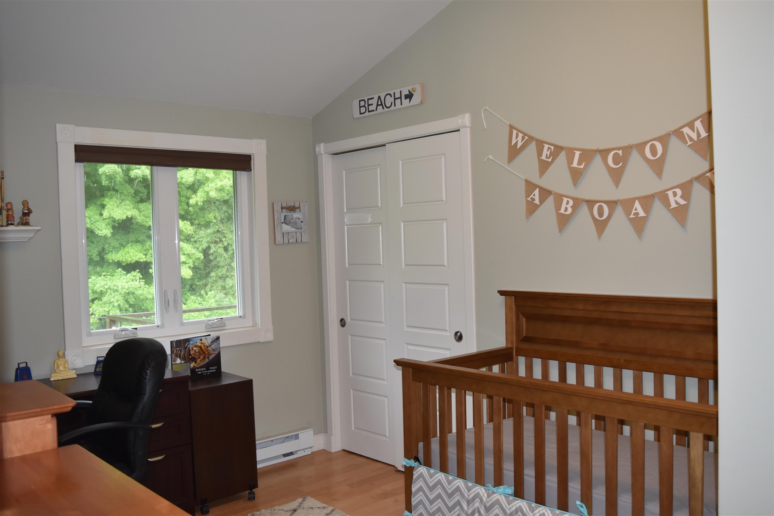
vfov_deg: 40.0
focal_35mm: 33
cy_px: 258
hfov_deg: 57.2
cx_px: 387
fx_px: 709
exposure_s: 1/60
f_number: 4
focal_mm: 22
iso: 800
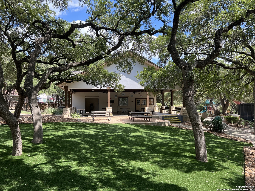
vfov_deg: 53.1
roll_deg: +0.5
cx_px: 128
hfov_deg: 67.3
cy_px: 96
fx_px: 192
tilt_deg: +1.2
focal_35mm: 26
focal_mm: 5.7
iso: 50
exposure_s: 1/894
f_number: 1.5
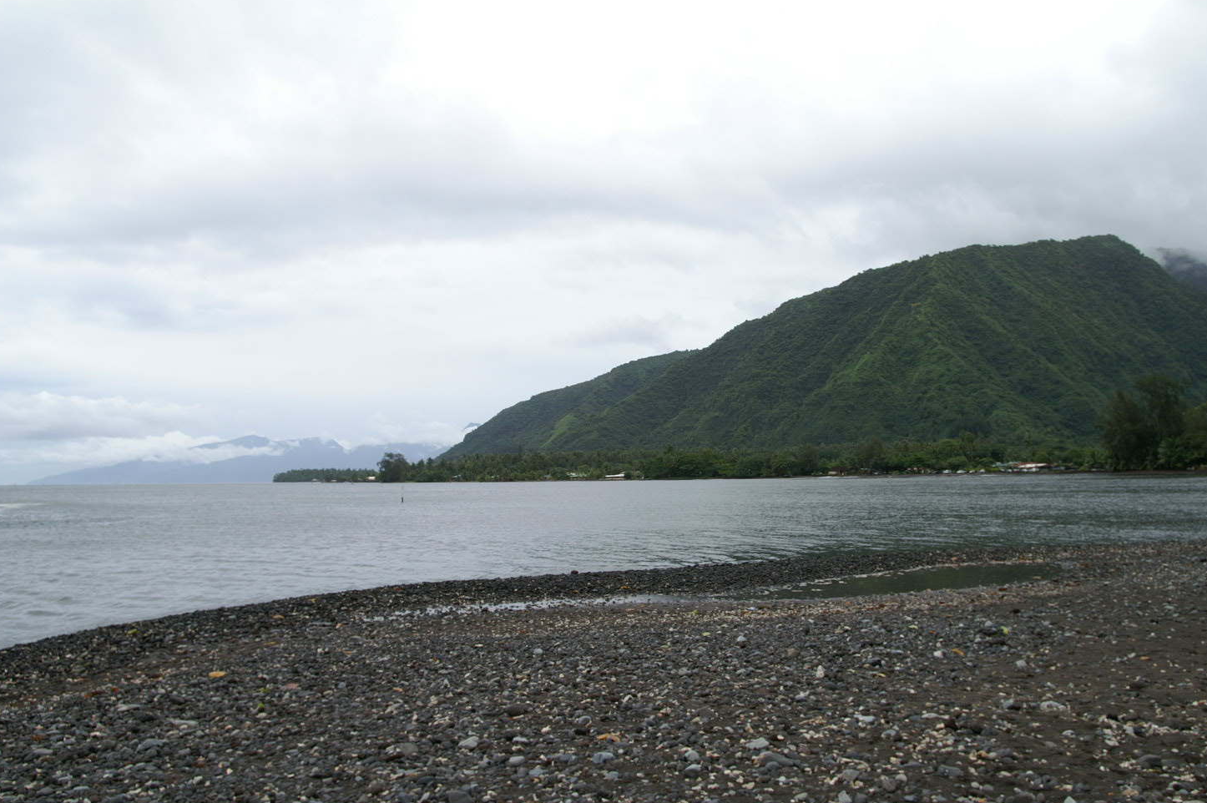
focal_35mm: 27
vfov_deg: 48.6
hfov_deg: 68.4
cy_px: 405
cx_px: 619
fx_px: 889
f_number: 7.1
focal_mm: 17
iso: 100
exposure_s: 1/400
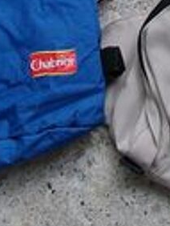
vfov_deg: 11.6
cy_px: -241
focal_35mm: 151
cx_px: 95
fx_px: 987
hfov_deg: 9.8
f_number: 2.9
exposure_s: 1/123
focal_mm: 5.7
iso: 80
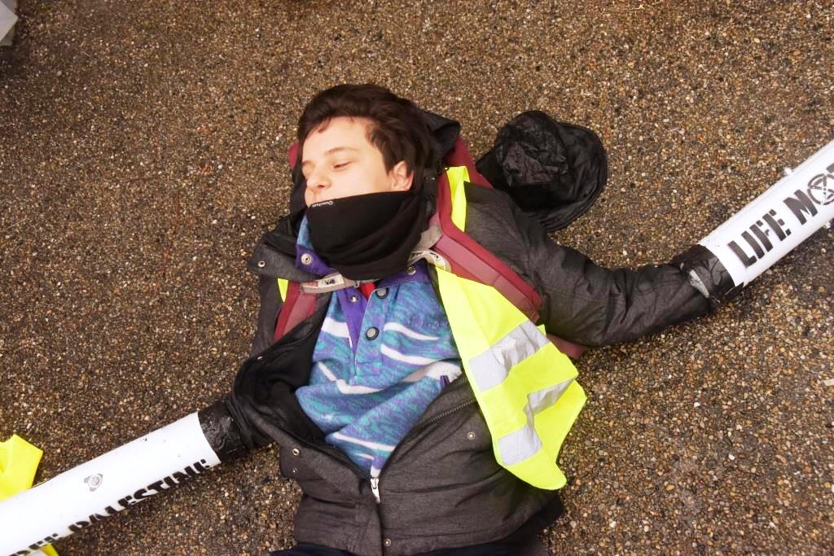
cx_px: 417
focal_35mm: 36
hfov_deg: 53.1
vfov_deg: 36.9
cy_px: 278
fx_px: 834
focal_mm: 24
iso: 1000
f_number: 7.1
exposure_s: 1/200
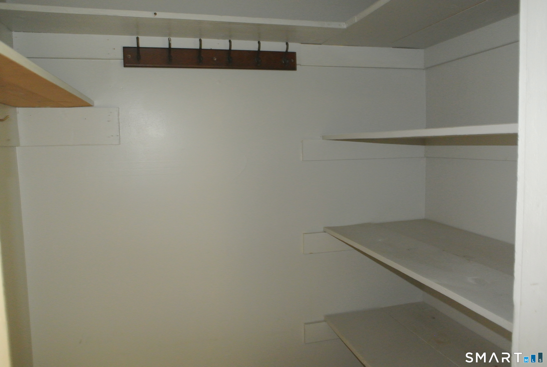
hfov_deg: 67.3
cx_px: 274
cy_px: 184
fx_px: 411
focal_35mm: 27
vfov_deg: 48.1
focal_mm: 10
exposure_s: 1/6
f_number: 2.8
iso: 900
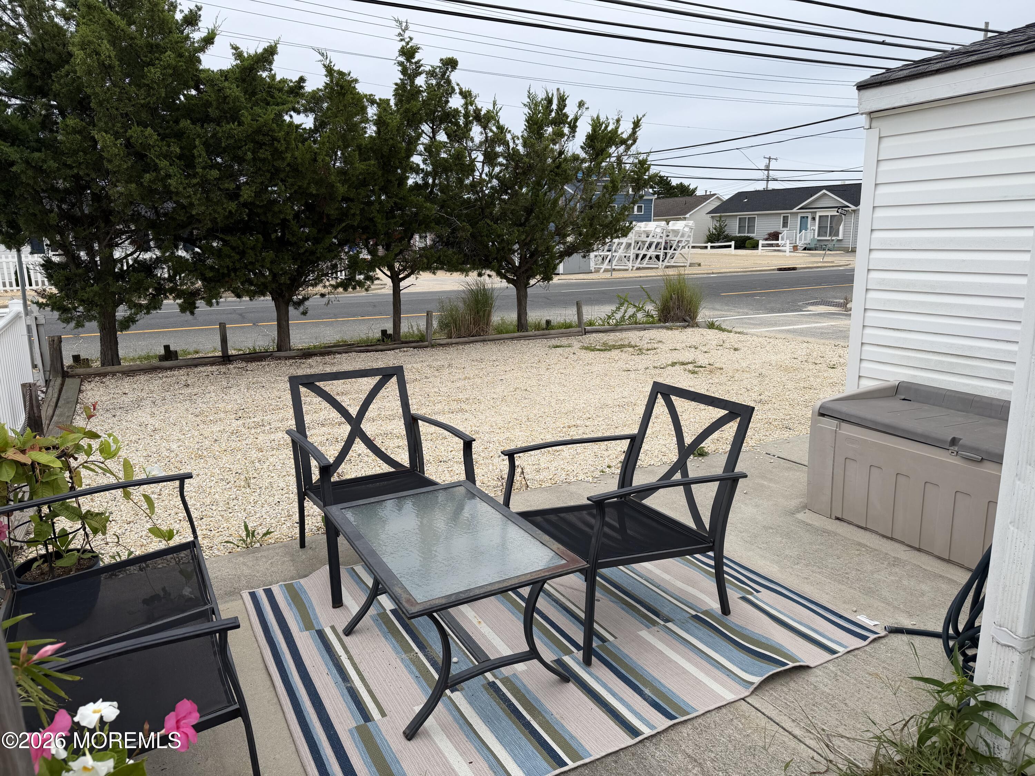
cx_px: 518
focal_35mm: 24
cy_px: 388
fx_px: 718
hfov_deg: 71.6
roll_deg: -1.0
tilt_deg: -11.4
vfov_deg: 56.8
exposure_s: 1/1091
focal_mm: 6.76
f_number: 1.78
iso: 80
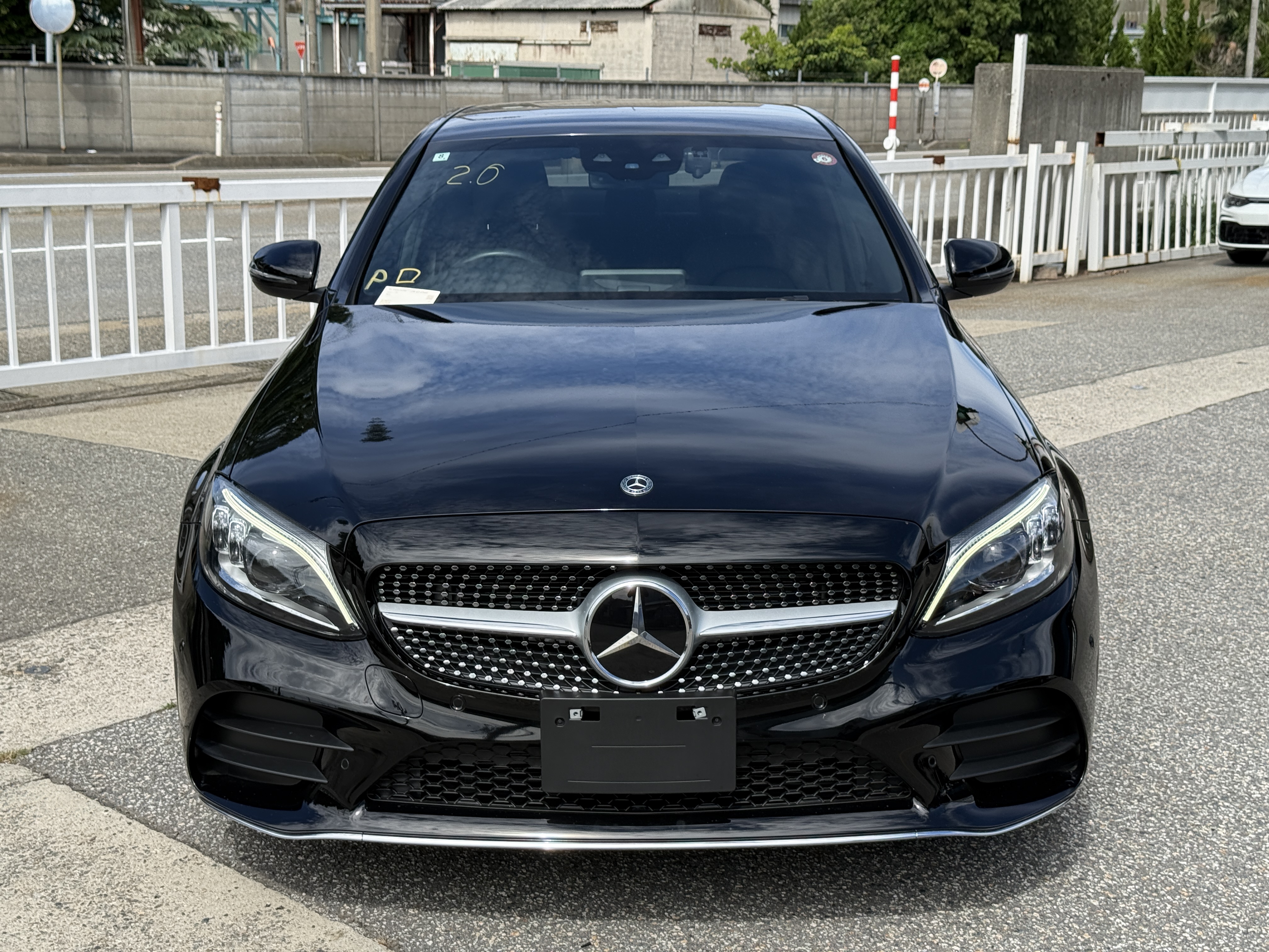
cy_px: 476
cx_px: 634
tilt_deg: -11.9
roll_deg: -1.2
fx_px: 1760
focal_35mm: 48
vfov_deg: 30.3
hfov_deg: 39.7
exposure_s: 1/3226
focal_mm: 6.76
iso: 80
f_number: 1.78
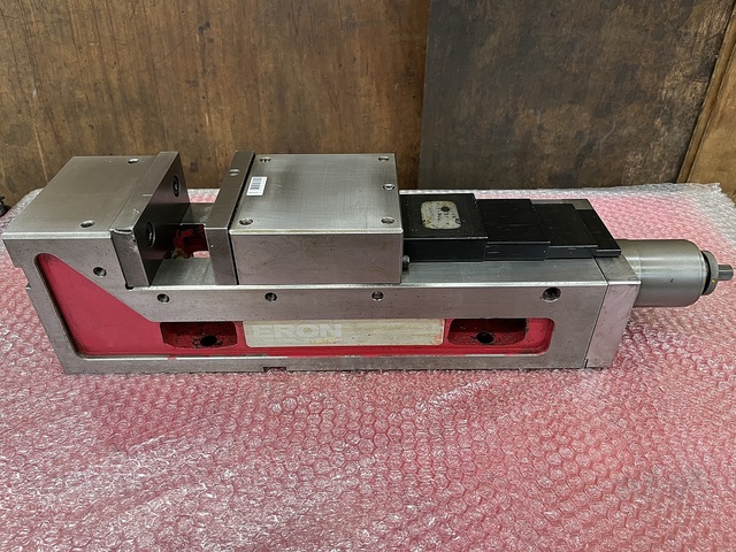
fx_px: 553
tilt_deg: -37.9
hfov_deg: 67.3
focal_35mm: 26
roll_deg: -0.1
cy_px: 276
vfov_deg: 53.1
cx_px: 368
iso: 200
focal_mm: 5.1
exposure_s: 1/60
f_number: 1.6
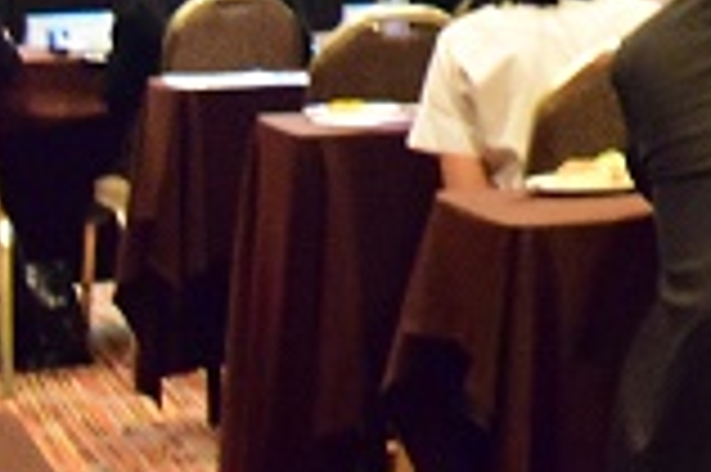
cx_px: 1418
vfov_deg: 9.5
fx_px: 2703
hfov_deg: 13.0
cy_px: -411
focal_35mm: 137
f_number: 3.5
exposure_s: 1/50
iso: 10000
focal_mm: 18
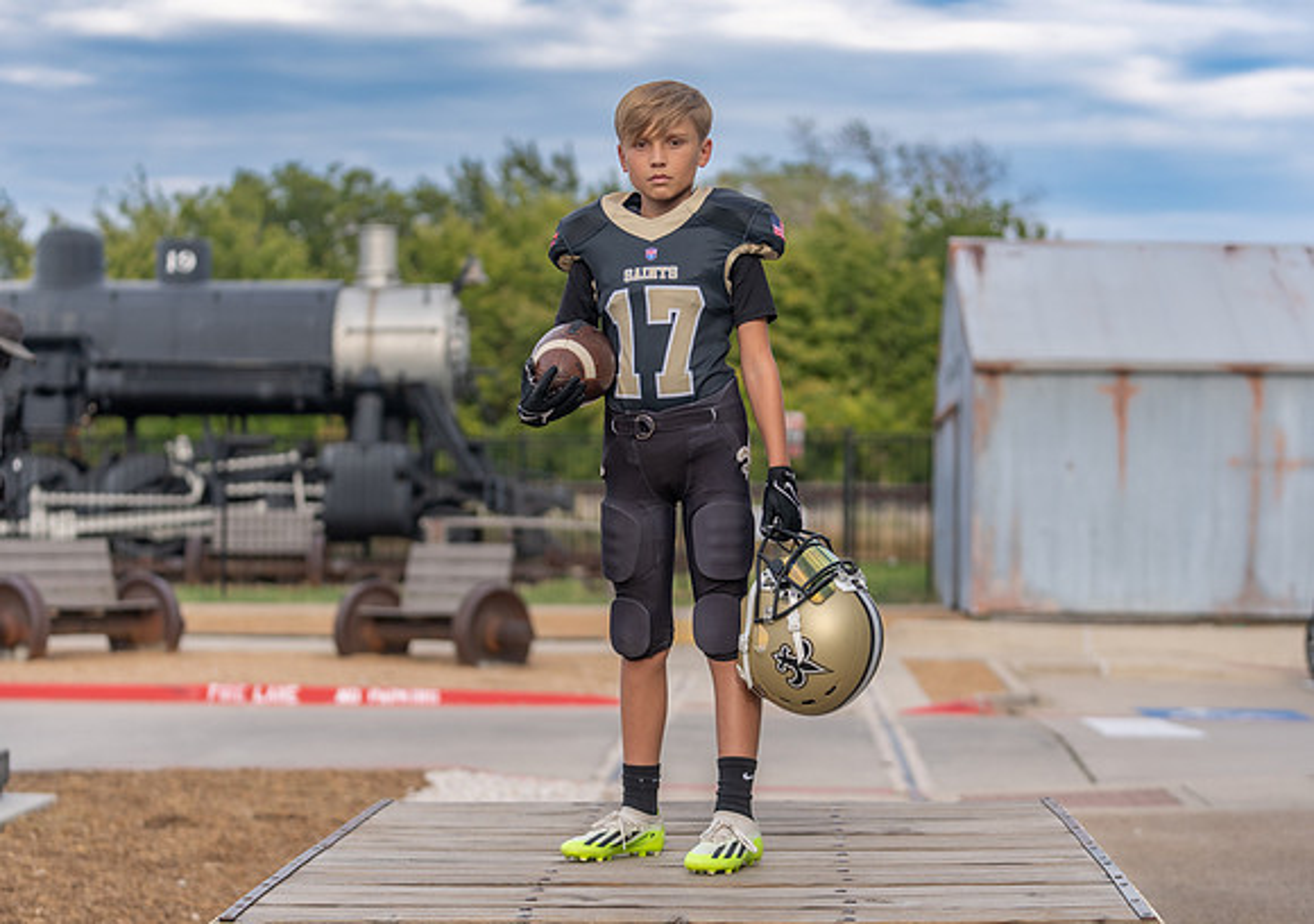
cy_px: 466
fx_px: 3043
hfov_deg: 24.4
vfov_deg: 17.3
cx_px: 658
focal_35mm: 82
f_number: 2.8
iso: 100
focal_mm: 72
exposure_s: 1/800
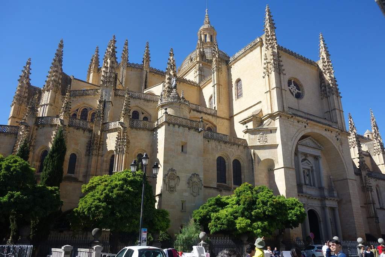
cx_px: 192
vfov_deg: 46.4
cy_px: 128
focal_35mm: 28
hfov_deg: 65.5
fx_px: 299
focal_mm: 10.4
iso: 125
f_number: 5.6
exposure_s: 1/400
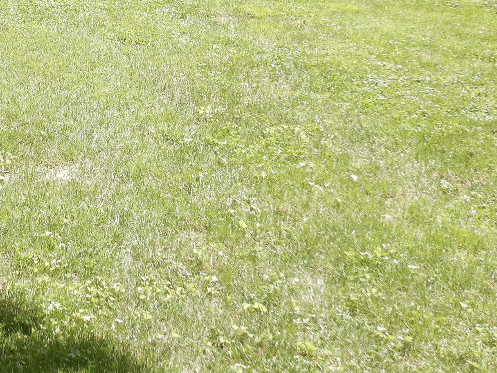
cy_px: -37
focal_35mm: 86
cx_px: -18
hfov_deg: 21.8
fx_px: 1235
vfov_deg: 16.6
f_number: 4.2
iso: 125
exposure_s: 1/160
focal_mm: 6.1
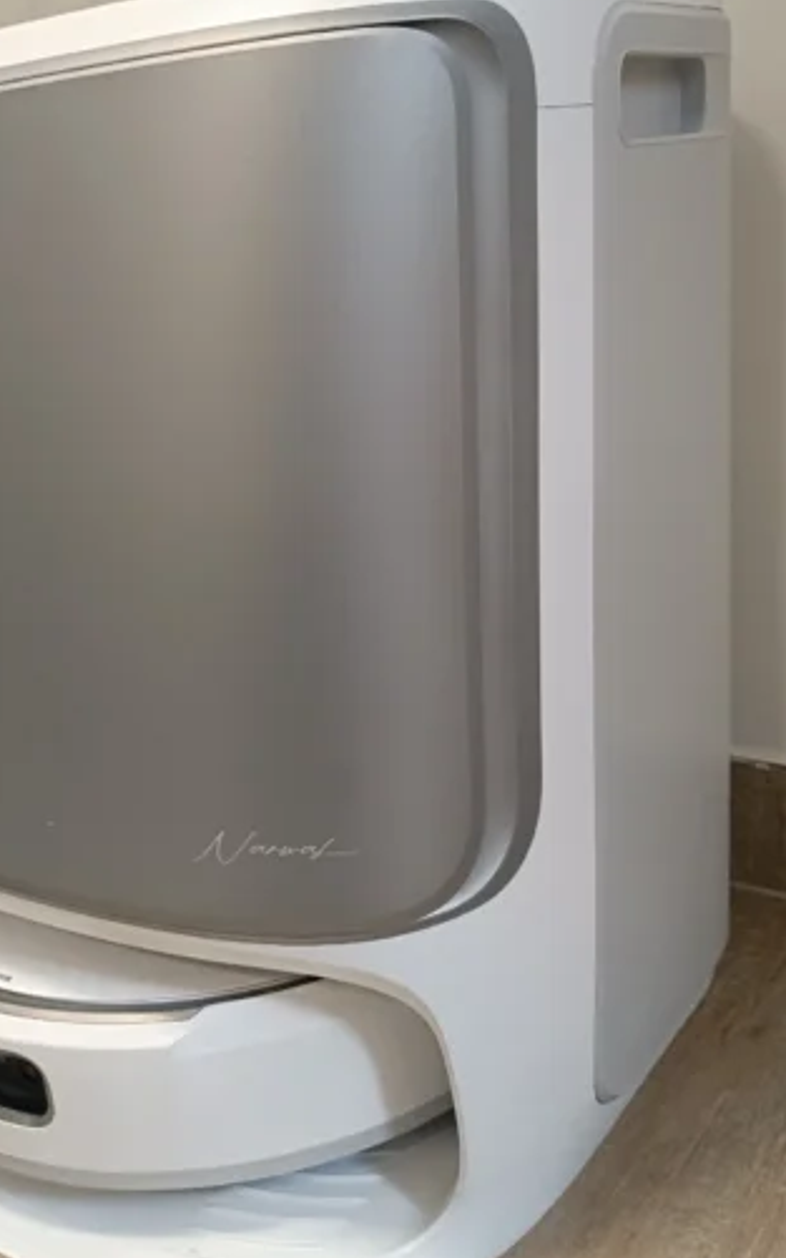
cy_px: 643
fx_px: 1337
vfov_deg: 50.4
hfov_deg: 32.5
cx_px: 264
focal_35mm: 39
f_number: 1.88
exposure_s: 1/50.1
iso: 642
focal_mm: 5.59
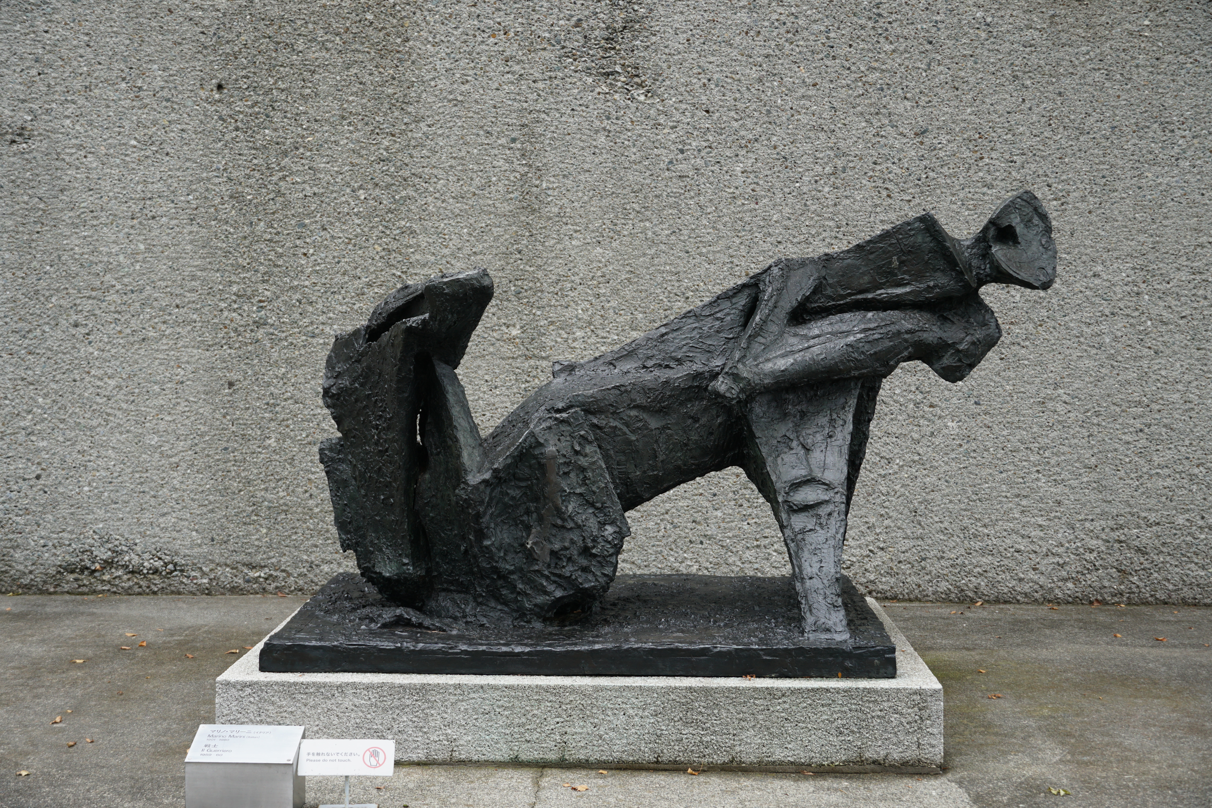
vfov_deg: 27.3
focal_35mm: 50
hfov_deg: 40.0
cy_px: 404
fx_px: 1666
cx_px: 606
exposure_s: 1/160
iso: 320
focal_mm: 33
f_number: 4.5
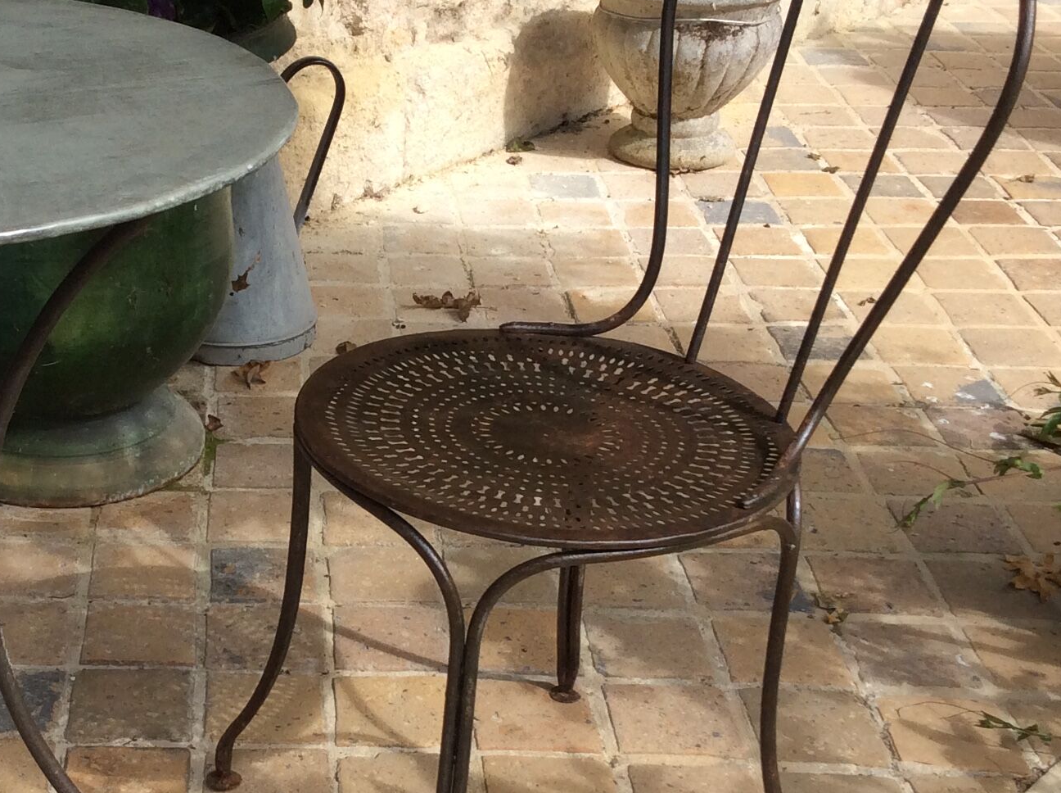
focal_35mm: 64
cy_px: 465
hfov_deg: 29.6
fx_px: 1959
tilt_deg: -27.9
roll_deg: +0.6
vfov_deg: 22.8
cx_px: 200
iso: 32
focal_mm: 3.3
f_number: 2.4
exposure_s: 1/408
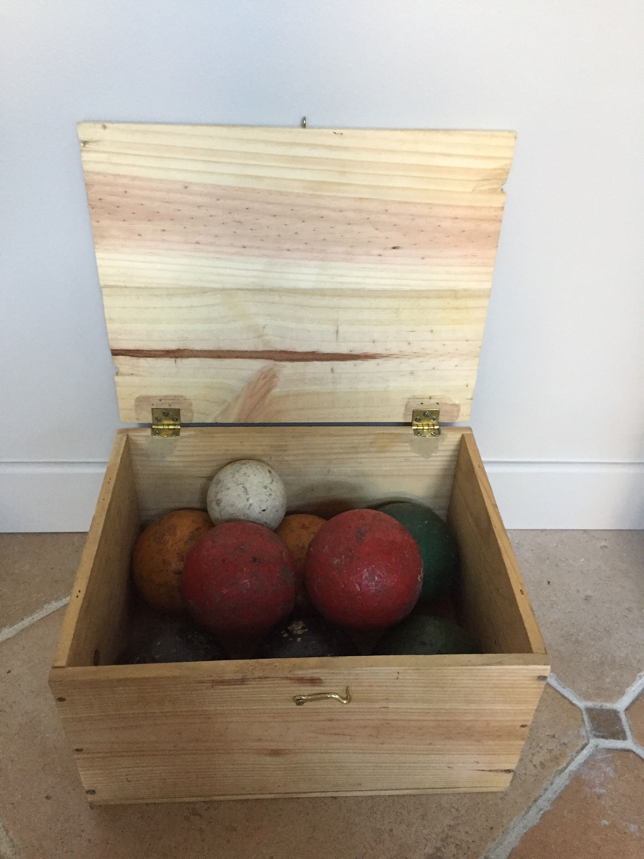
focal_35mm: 29
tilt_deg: -38.4
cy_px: 430
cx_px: 322
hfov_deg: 48.2
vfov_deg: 61.7
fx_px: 719
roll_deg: -1.9
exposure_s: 1/25
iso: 250
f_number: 2.2
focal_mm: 4.15
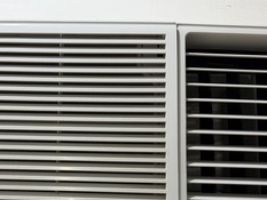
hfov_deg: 39.2
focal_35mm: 47
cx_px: 64
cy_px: 172
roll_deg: -1.9
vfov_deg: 29.9
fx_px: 363
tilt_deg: +6.2
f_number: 1.78
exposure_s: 1/120
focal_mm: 6.76
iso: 160
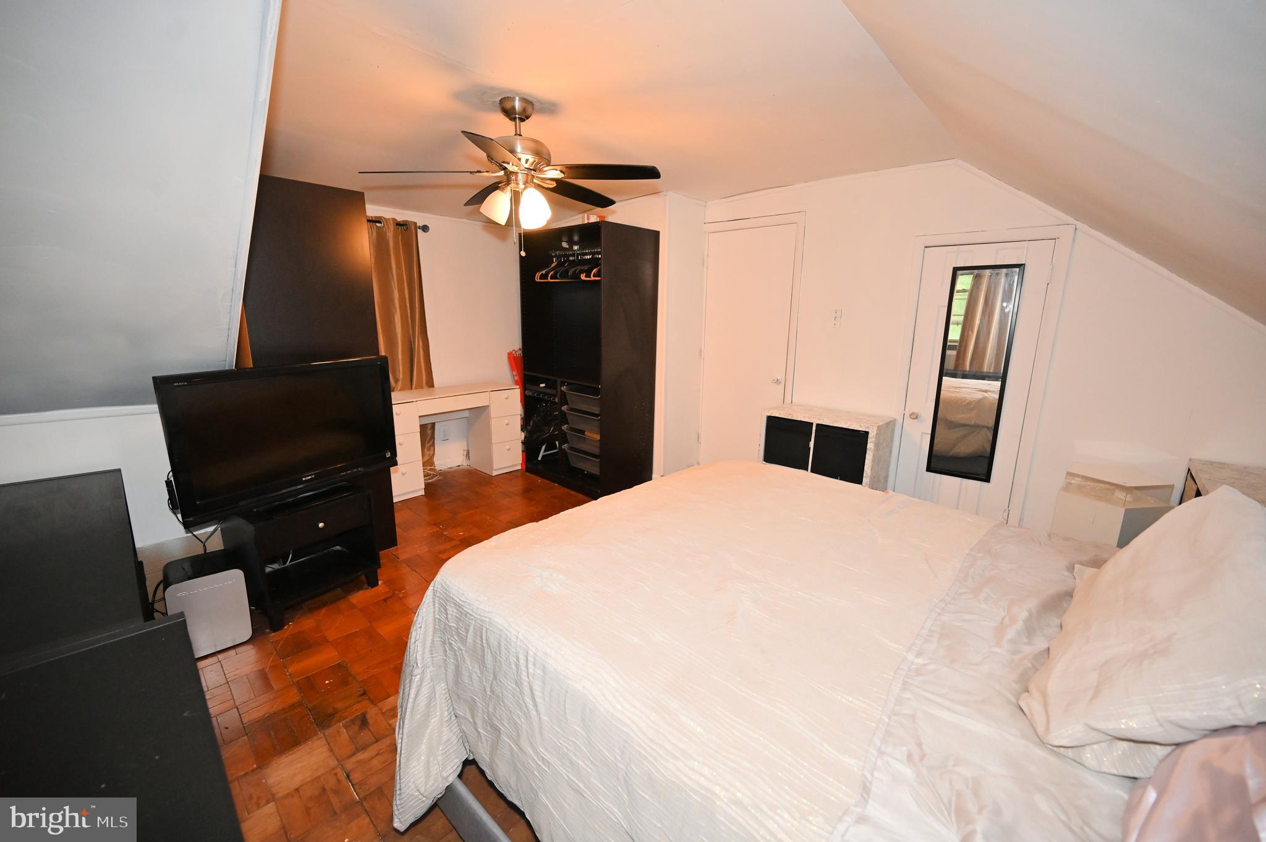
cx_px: 633
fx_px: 492
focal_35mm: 14
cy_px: 421
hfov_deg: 104.3
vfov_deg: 81.1
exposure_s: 1/160
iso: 2000
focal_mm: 14
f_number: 4
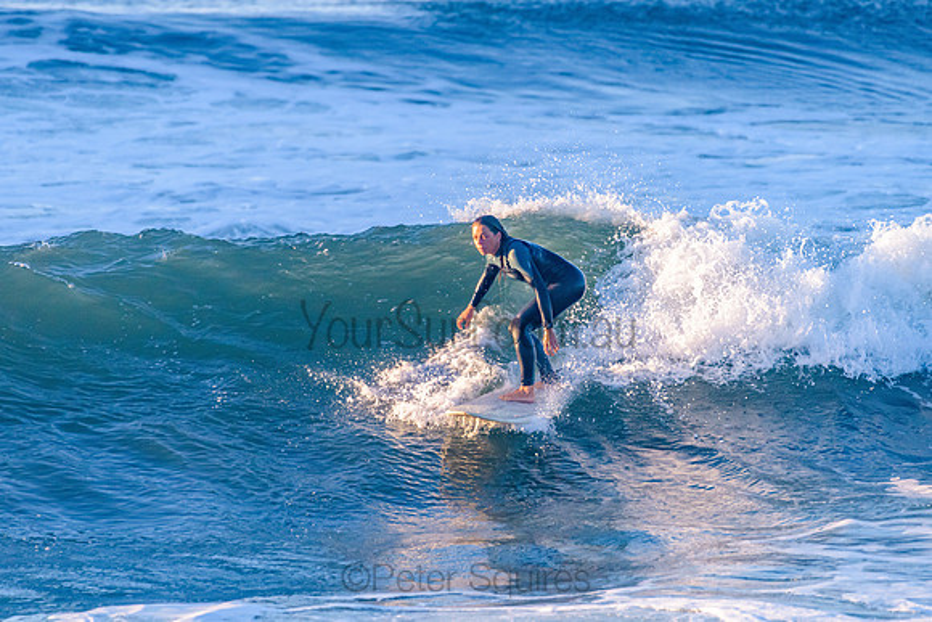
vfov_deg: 2.3
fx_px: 15744
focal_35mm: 608
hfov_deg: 3.4
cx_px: 466
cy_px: 311
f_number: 5.6
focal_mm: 500
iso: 900
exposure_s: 1/2000
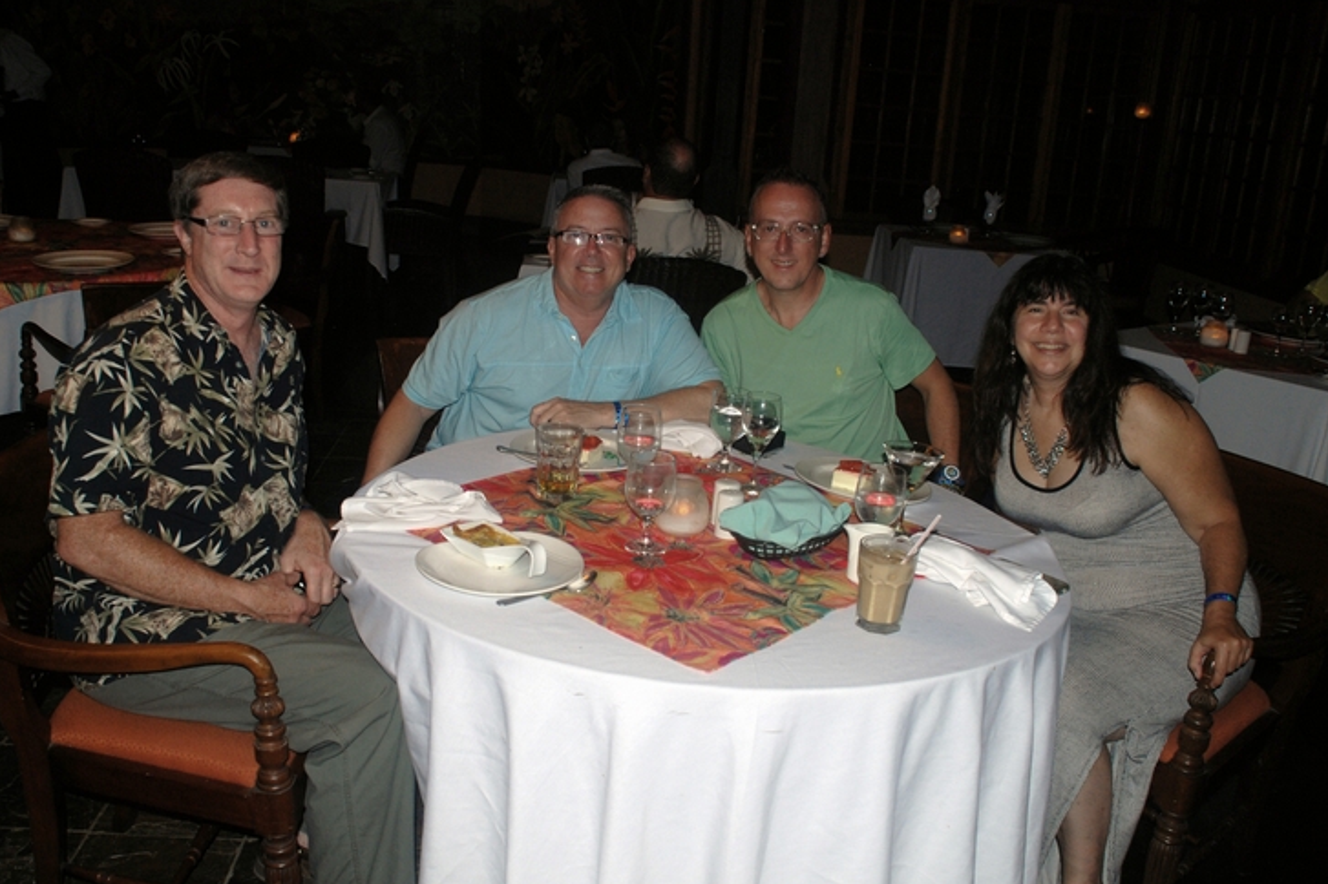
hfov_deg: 60.3
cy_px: 435
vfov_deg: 42.3
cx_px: 648
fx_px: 1143
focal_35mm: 31
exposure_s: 1/60
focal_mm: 20
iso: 200
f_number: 3.8
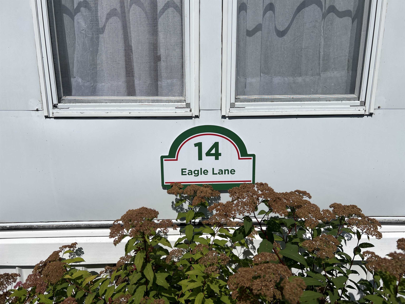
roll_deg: +1.4
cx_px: 202
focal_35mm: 26
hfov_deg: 67.3
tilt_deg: -14.3
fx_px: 304
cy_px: 152
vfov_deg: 53.1
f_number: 1.5
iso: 50
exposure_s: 1/16393
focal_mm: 5.7
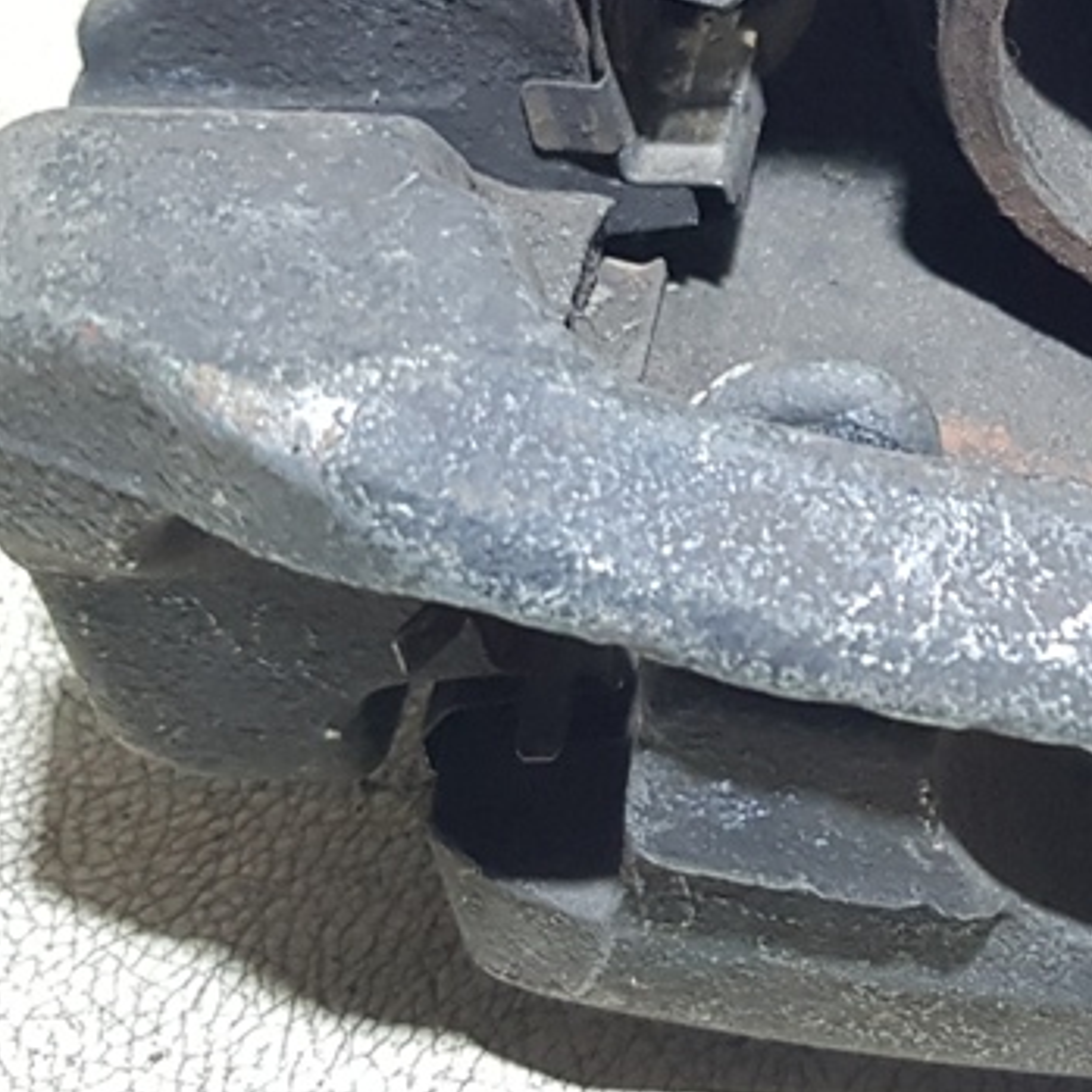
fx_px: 2820
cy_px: 203
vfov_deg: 21.6
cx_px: 1273
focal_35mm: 79
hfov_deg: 20.6
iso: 160
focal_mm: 4.2
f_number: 1.7
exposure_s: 1/33
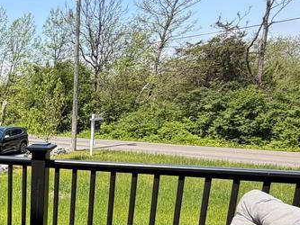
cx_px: -131
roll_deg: +4.4
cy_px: 190
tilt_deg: -12.4
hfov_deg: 29.8
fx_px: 373
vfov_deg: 32.4
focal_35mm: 43
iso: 40
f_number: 2.2
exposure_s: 1/613
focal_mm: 2.22
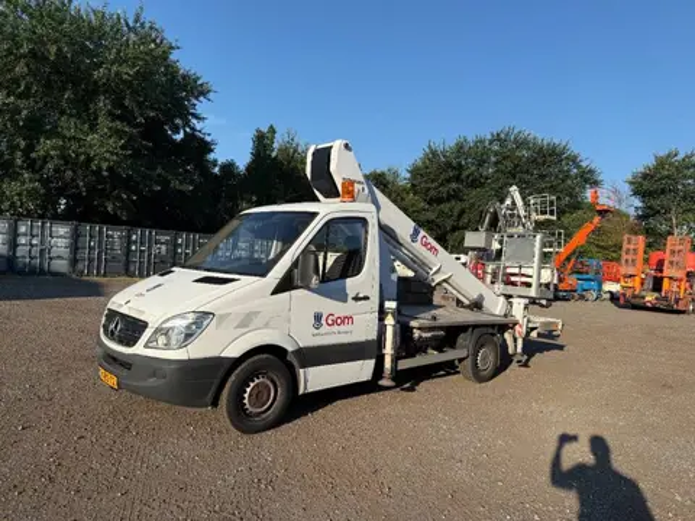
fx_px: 482
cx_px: 348
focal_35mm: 24
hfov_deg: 71.6
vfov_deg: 56.8
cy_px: 260
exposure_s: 1/4167
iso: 80
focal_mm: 6.76
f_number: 1.78
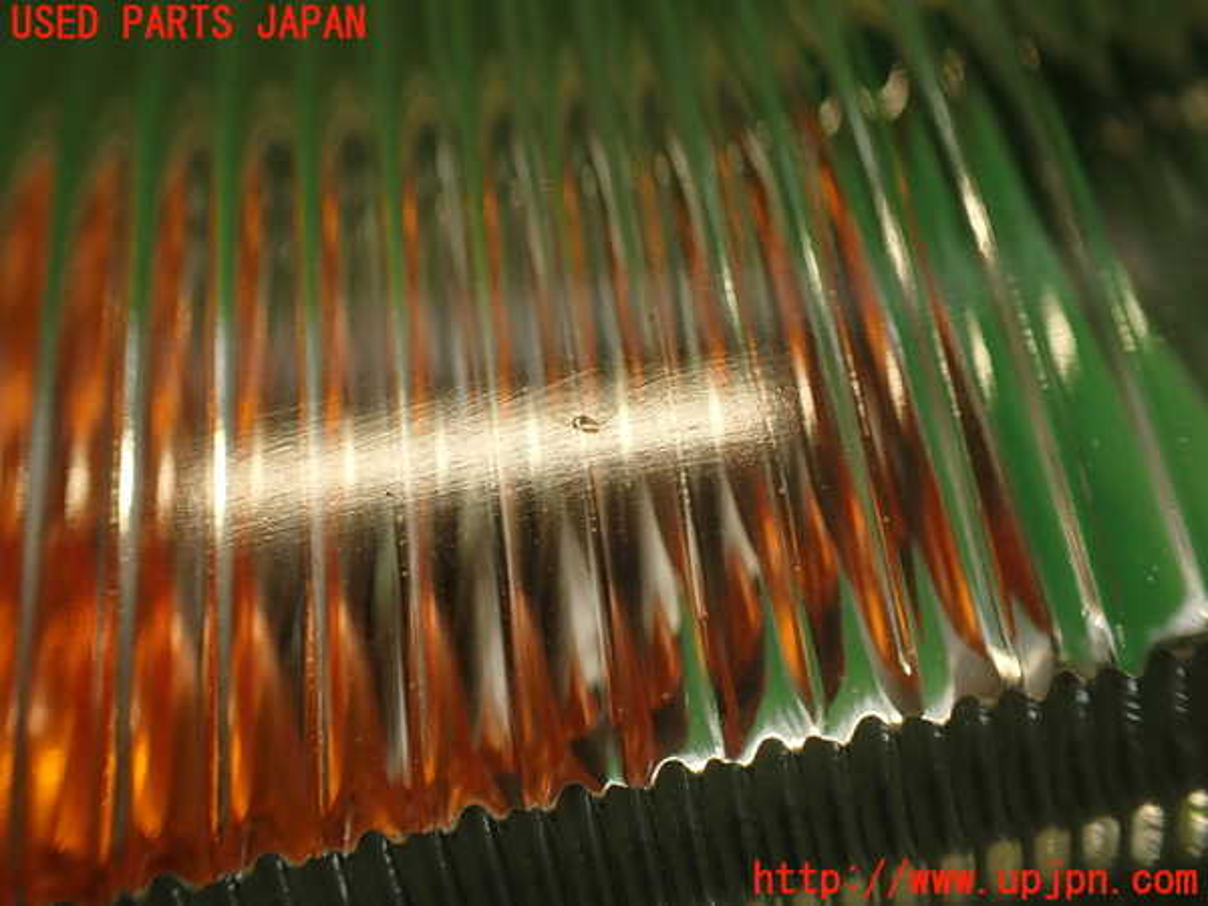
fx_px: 1117
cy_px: 453
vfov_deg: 44.2
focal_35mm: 32
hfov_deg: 56.8
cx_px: 604
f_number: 2.4
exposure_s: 1/60
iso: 100
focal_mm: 5.79
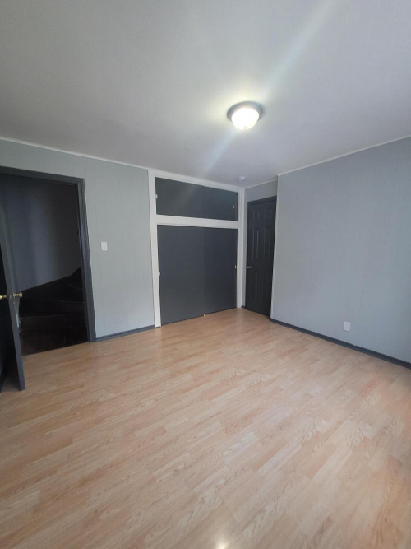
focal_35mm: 13
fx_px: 206
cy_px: 274
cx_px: 206
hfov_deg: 89.9
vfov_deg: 106.2
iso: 320
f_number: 2.2
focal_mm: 1.74
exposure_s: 1/29
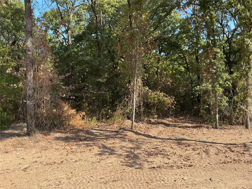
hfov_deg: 61.7
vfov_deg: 48.2
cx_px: 126
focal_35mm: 29
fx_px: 211
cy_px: 94
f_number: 1.8
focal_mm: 3
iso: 25
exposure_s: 1/627
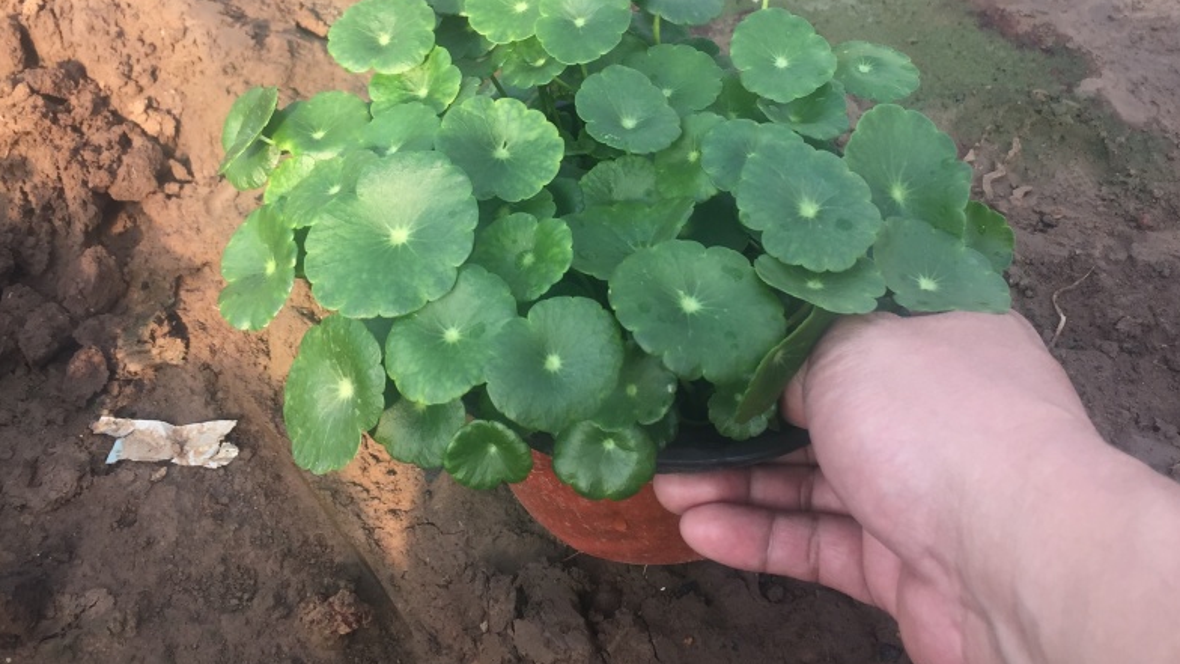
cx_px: 599
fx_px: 1345
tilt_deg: -45.2
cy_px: 184
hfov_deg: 47.4
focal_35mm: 43
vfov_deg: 27.4
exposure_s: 1/250
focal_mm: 4.15
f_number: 2.2
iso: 32
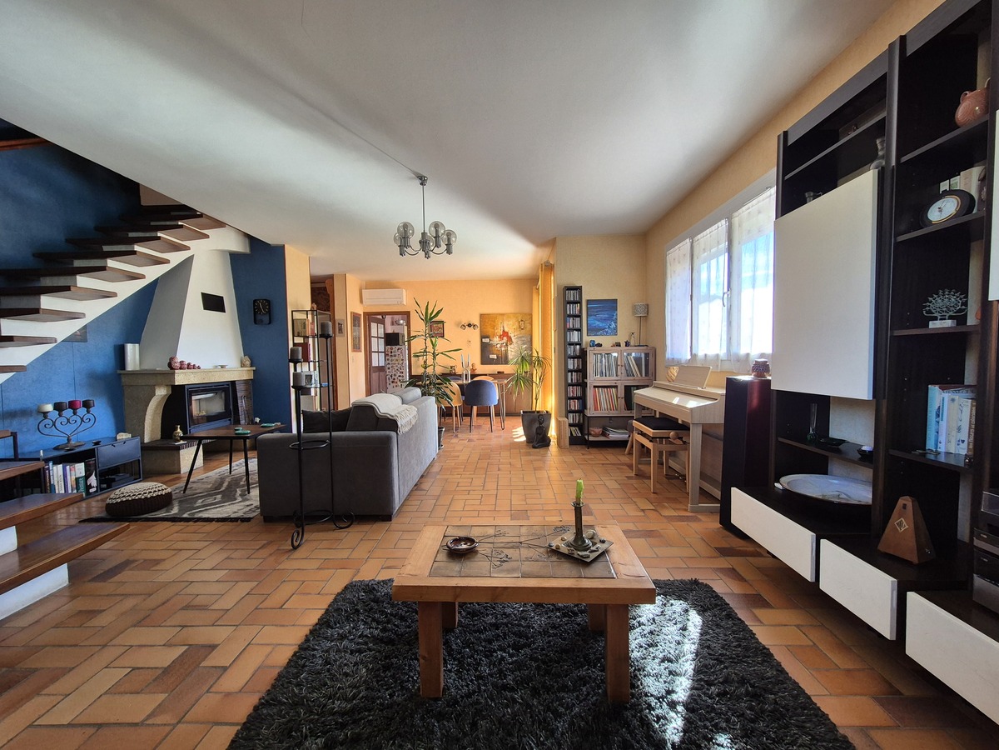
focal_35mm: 13
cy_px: 375
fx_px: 375
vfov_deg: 89.9
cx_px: 500
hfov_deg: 106.2
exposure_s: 1/50
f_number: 2.2
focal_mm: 2.2
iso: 80
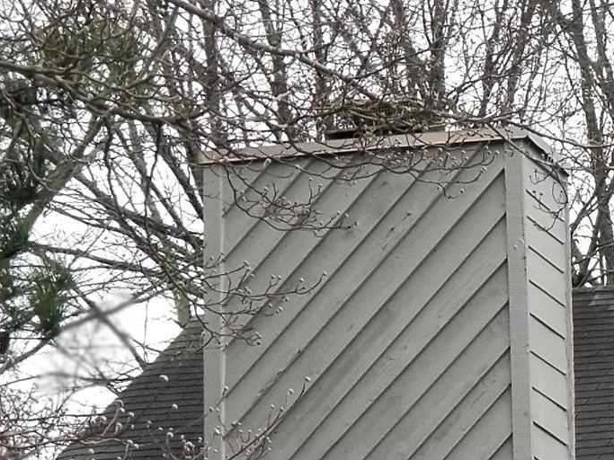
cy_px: 547
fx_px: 4150
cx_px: 1186
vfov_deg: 6.3
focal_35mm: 234
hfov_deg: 8.1
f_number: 2.4
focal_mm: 6
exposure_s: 1/30
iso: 32
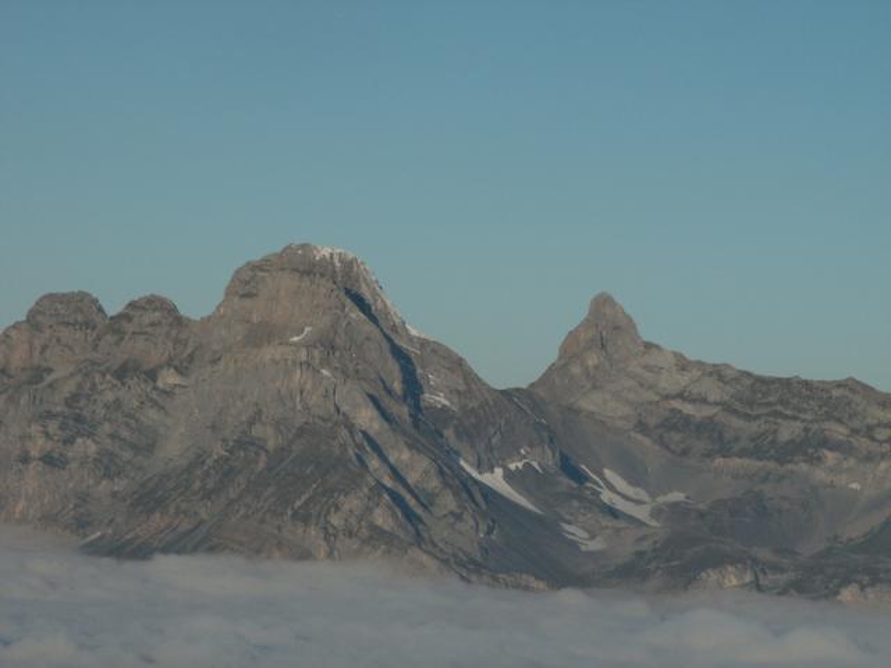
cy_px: 334
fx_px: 4299
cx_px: 446
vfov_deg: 8.9
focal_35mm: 167
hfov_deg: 11.8
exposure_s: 1/320
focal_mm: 27.25
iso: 50
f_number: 8
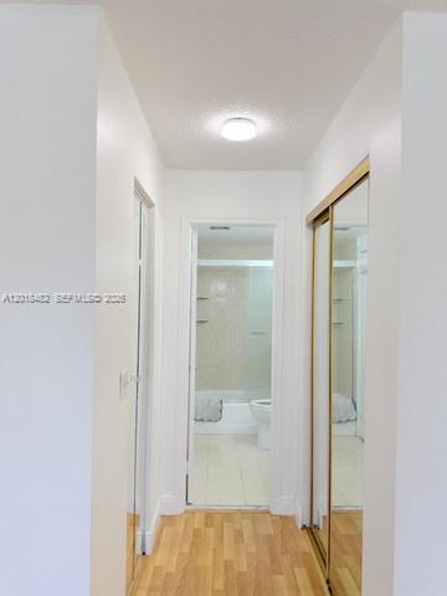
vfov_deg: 71.6
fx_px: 413
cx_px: 224
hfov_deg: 56.8
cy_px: 298
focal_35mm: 24
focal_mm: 6.76
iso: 200
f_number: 1.78
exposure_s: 1/226
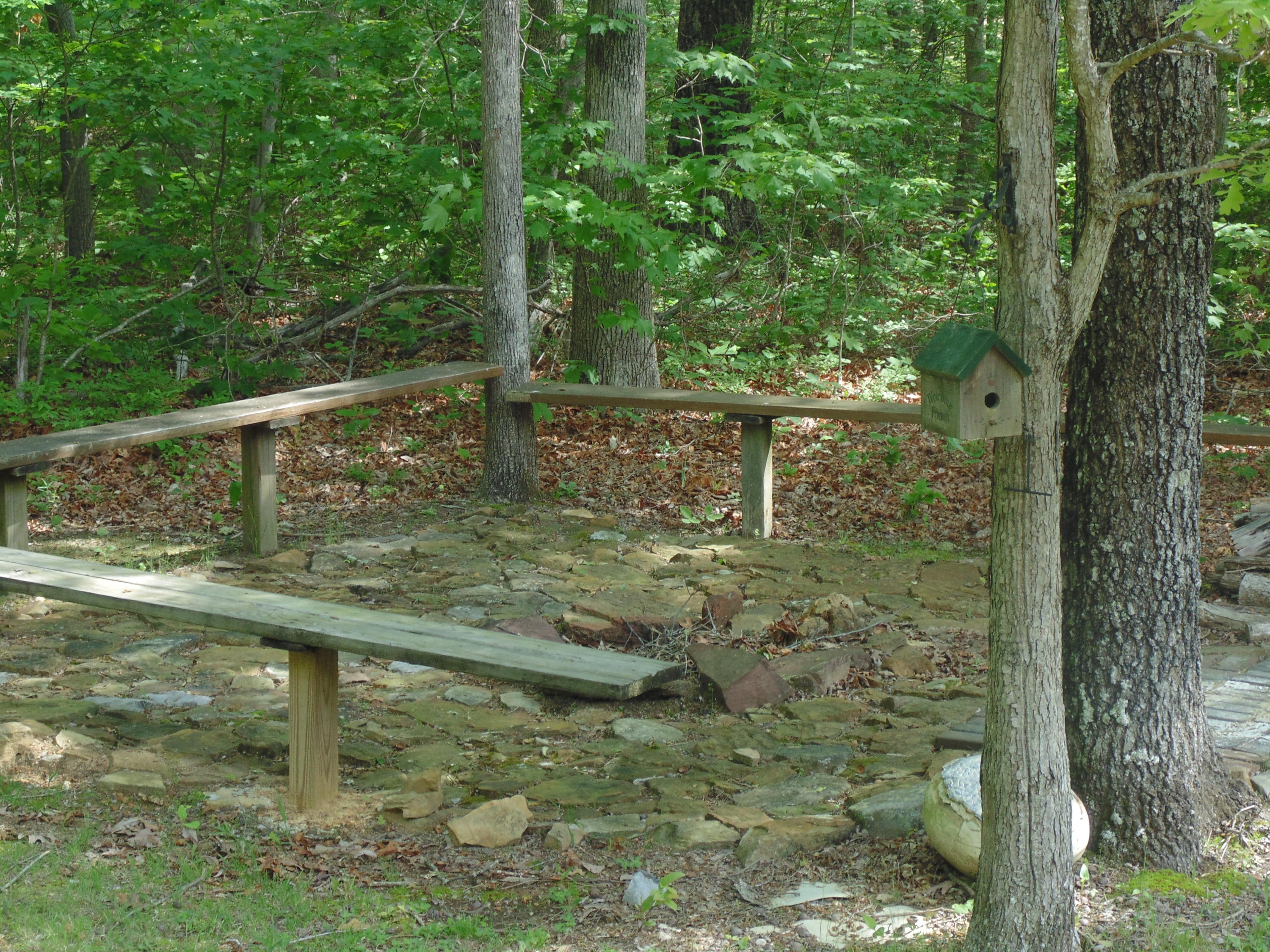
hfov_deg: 20.0
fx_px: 3595
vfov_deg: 15.1
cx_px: 635
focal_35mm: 98
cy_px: 476
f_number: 4.6
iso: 80
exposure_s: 1/60
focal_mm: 17.5
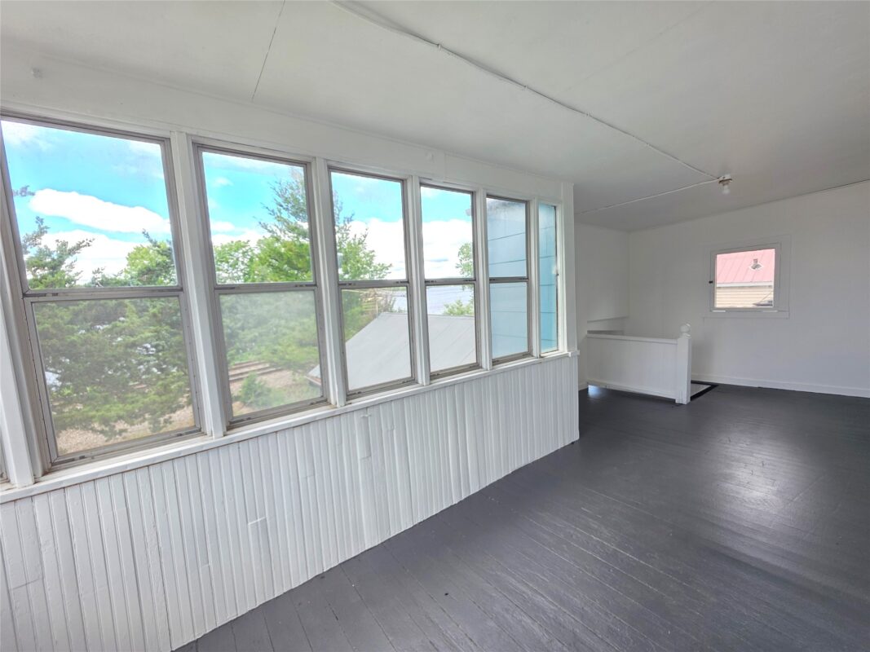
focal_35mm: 13
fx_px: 327
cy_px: 326
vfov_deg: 89.9
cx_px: 435
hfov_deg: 106.2
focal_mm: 2.2
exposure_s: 1/120
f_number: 1.9
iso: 40
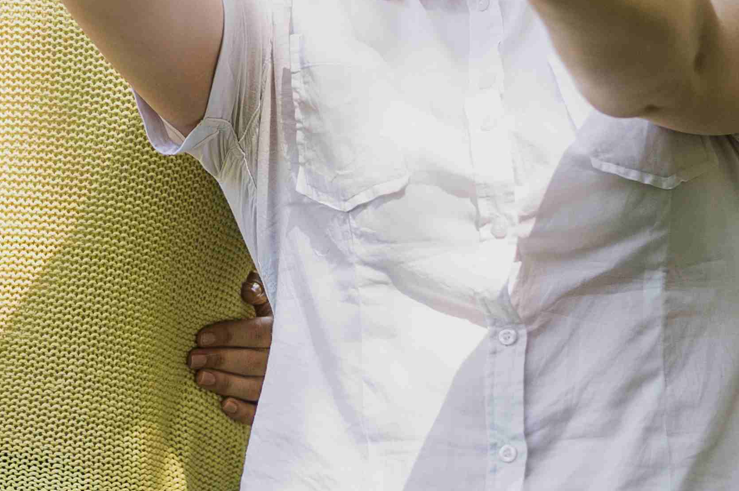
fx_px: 3733
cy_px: 96
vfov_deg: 7.5
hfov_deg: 11.2
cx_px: 20
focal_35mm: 182
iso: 100
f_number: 2.2
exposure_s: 1/800
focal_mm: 50
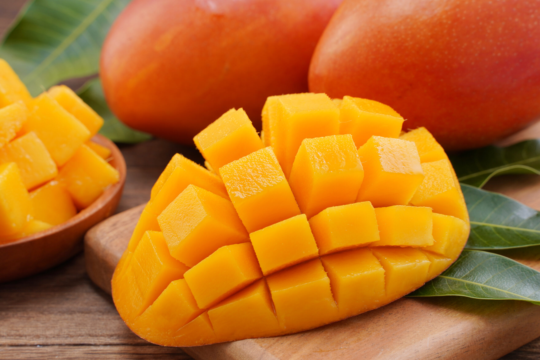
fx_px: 1125
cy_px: 180
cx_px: 270
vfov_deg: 18.2
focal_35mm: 75
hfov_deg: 27.0
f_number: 13
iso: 100
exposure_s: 1/200
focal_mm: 75
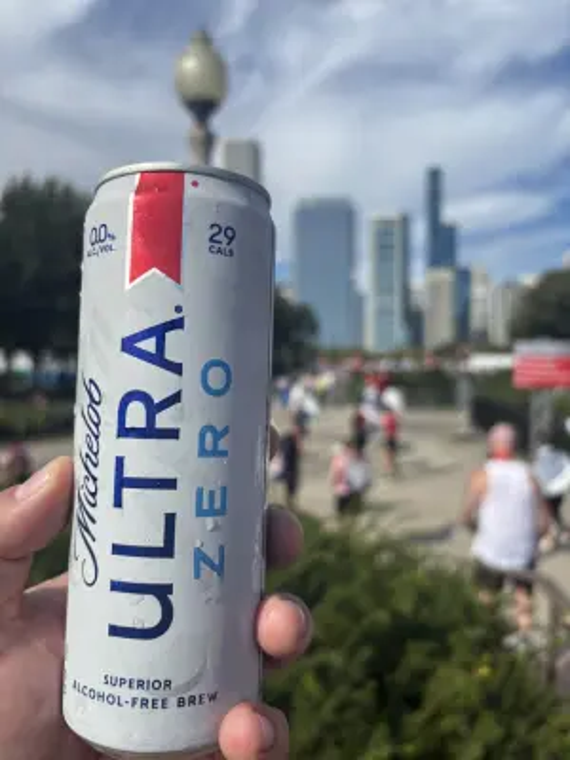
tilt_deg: -1.9
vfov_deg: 67.3
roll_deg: +0.6
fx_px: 571
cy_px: 380
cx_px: 285
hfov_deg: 53.1
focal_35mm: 26
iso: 50
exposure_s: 1/4082
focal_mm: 5.96
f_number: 1.6
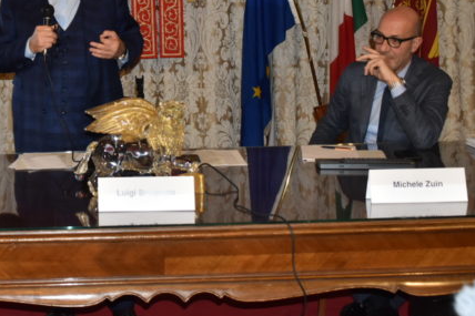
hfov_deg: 28.0
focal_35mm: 70
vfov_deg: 19.1
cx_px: 69
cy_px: 40
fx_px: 923
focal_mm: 26
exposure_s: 1/80
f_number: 4
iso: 400
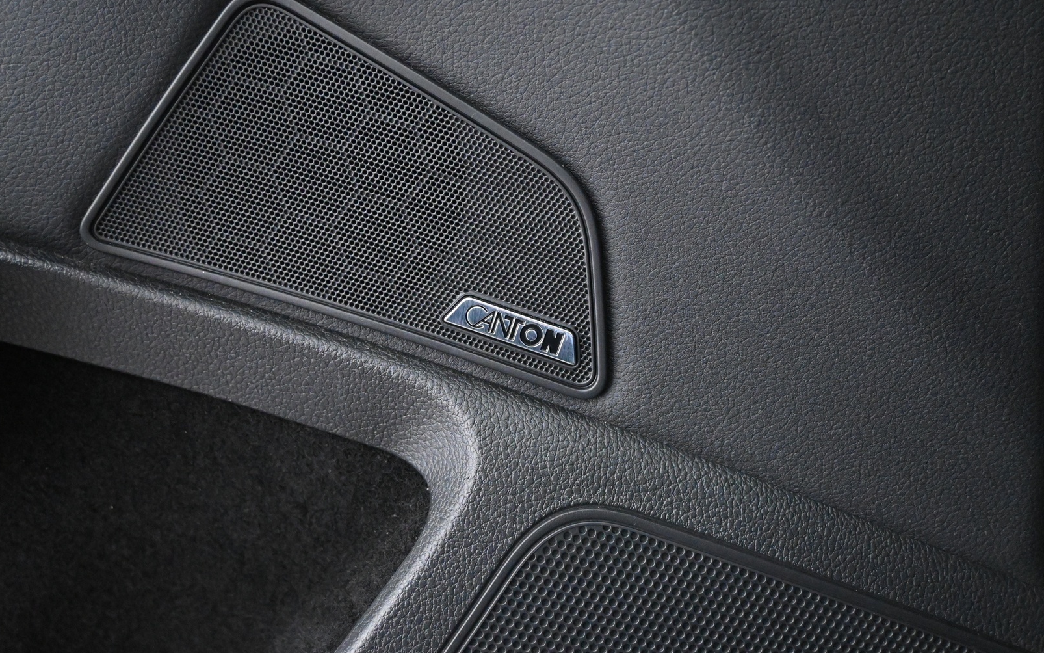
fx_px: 1075
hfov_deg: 51.8
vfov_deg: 33.8
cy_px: 320
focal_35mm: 38
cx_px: 520
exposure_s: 1/40
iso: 8000
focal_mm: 24.5
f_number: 4.2
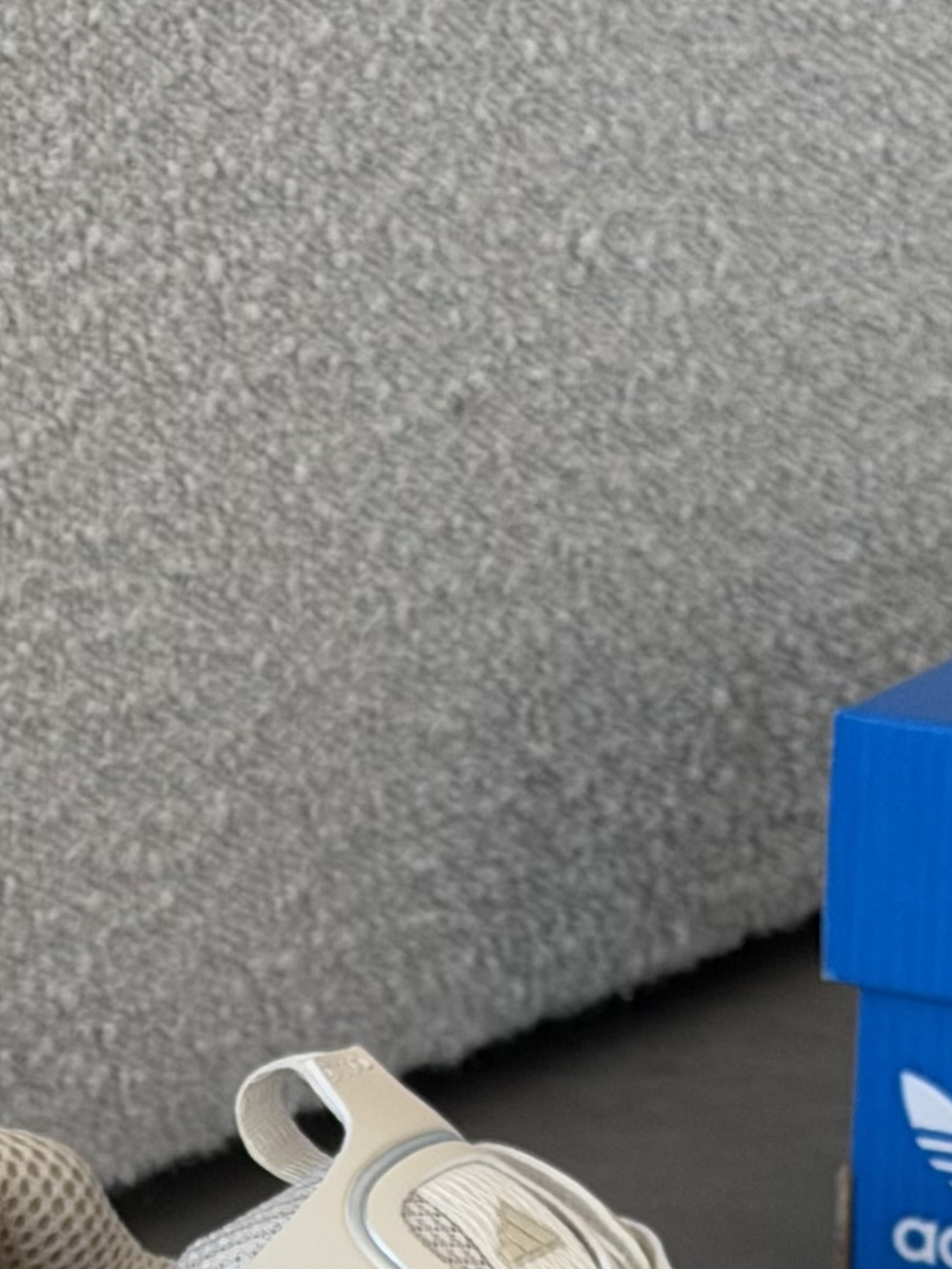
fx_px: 5574
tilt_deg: -25.3
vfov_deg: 12.5
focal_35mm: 152
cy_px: 1722
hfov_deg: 9.7
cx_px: 183
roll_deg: -0.2
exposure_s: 1/364
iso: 64
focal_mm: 6.76
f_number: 1.78
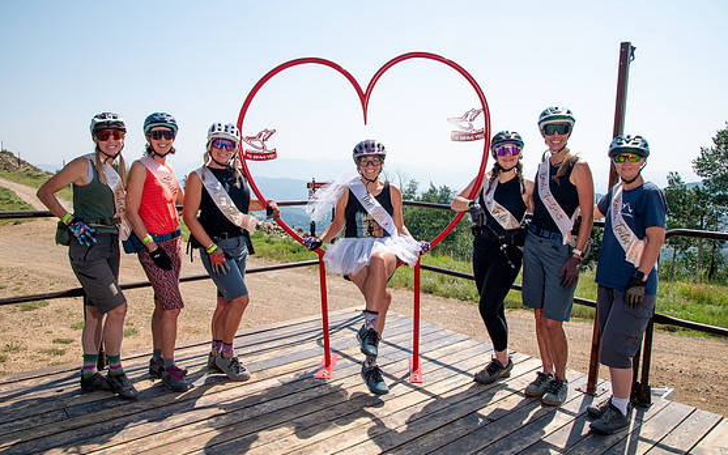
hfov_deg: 70.4
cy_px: 226
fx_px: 516
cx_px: 366
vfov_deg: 47.6
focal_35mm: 26
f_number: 13
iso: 200
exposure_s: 1/500
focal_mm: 24
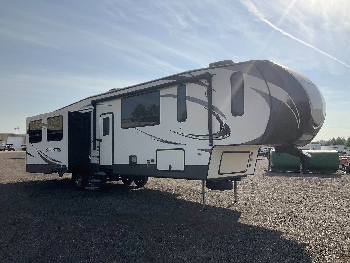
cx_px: 175
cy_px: 132
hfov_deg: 61.7
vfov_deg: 48.2
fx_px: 293
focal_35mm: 29
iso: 25
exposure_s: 1/3322
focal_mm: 3
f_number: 1.8
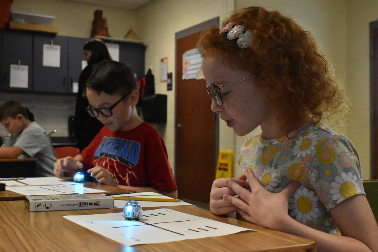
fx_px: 473
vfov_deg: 29.9
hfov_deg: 43.6
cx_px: 189
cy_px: 126
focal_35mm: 45
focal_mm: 30
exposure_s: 1/200
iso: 6400
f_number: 7.1
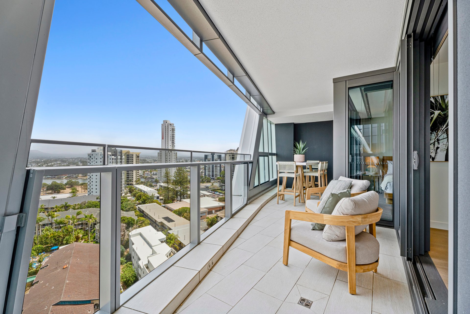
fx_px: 209
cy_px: 157
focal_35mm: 16
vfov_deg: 73.7
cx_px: 235
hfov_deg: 96.7
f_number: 16
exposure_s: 1/15
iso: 320
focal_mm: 16
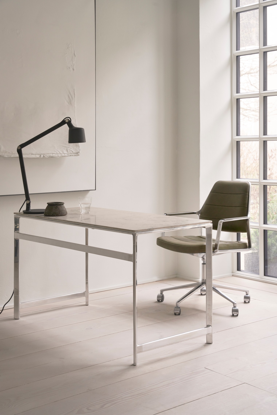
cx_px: 138
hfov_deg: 24.4
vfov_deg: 35.9
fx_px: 640
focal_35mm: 56
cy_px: 208
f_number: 8
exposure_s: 1/4
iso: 320
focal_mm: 55.5
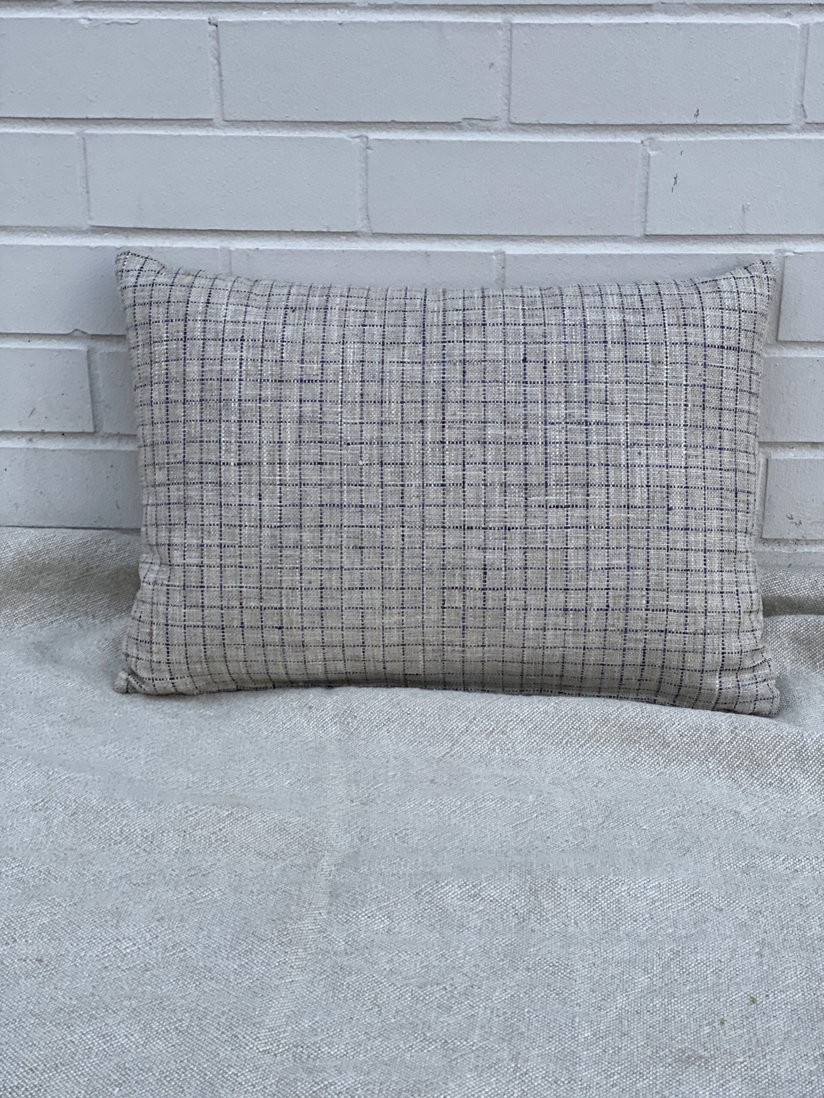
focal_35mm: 52
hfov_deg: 28.0
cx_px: 412
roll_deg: -0.2
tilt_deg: -22.8
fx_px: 1650
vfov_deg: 36.8
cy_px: 549
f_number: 2
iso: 100
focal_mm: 6
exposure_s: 1/122
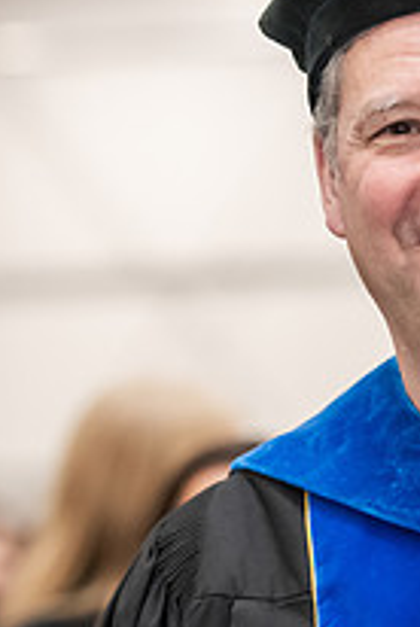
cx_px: 523
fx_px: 5494
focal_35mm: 315
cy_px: 303
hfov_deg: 4.4
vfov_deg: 6.5
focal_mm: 112
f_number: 3.2
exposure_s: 1/200
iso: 2500
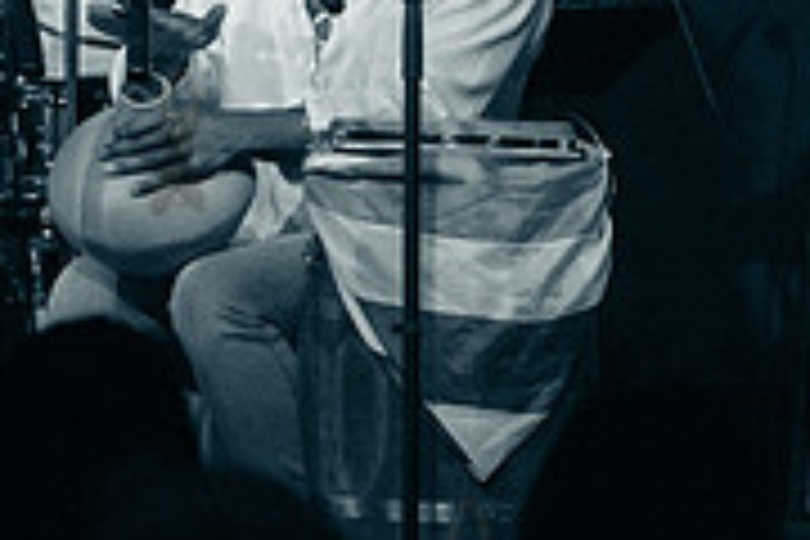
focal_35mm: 403
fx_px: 9067
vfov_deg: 3.4
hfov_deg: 5.1
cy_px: -83
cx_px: -405
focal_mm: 125
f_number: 2.8
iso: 4000
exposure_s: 1/320
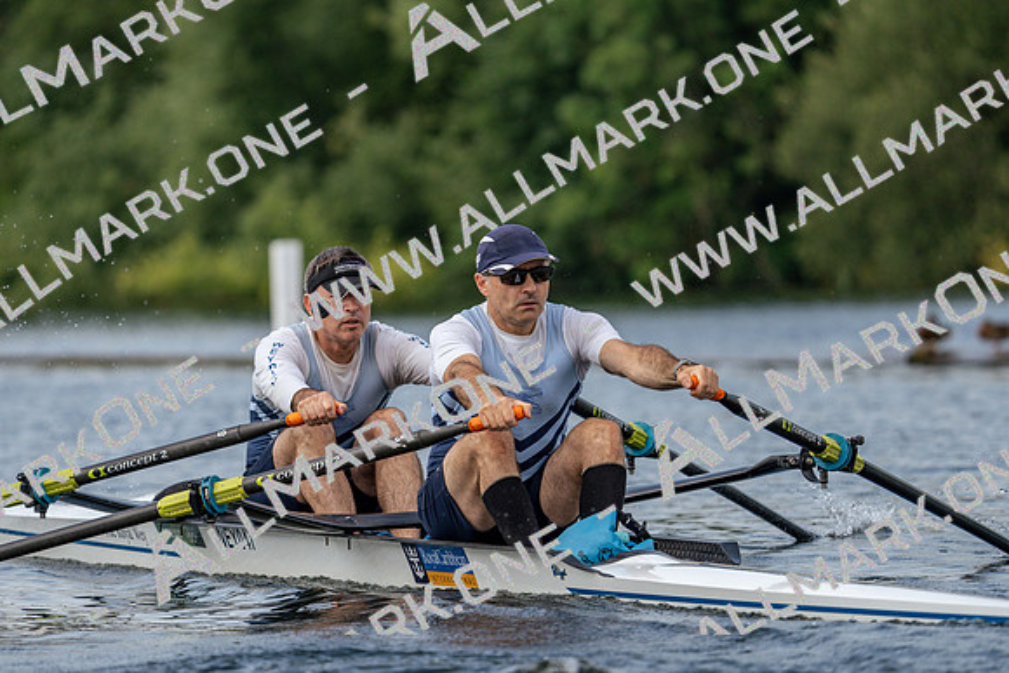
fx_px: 9559
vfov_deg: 4.0
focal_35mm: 341
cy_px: 336
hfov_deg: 6.0
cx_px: 504
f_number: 6.3
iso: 400
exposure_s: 1/1600
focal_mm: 341
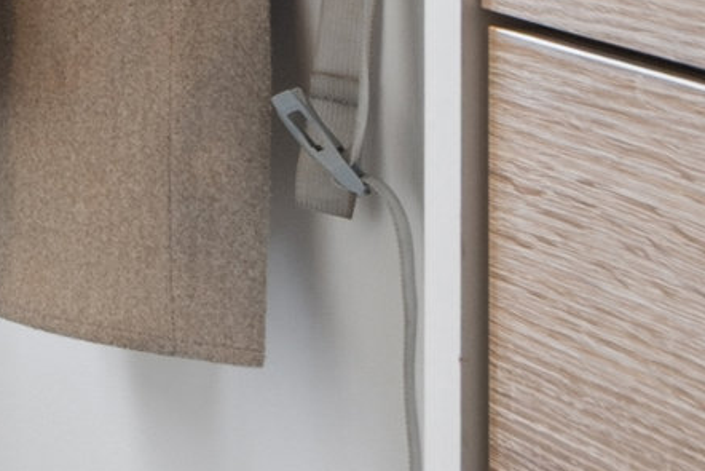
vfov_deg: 10.0
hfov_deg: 10.5
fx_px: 2527
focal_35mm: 129
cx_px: -1483
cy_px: -417
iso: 400
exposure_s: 1/10
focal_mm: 19
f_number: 13
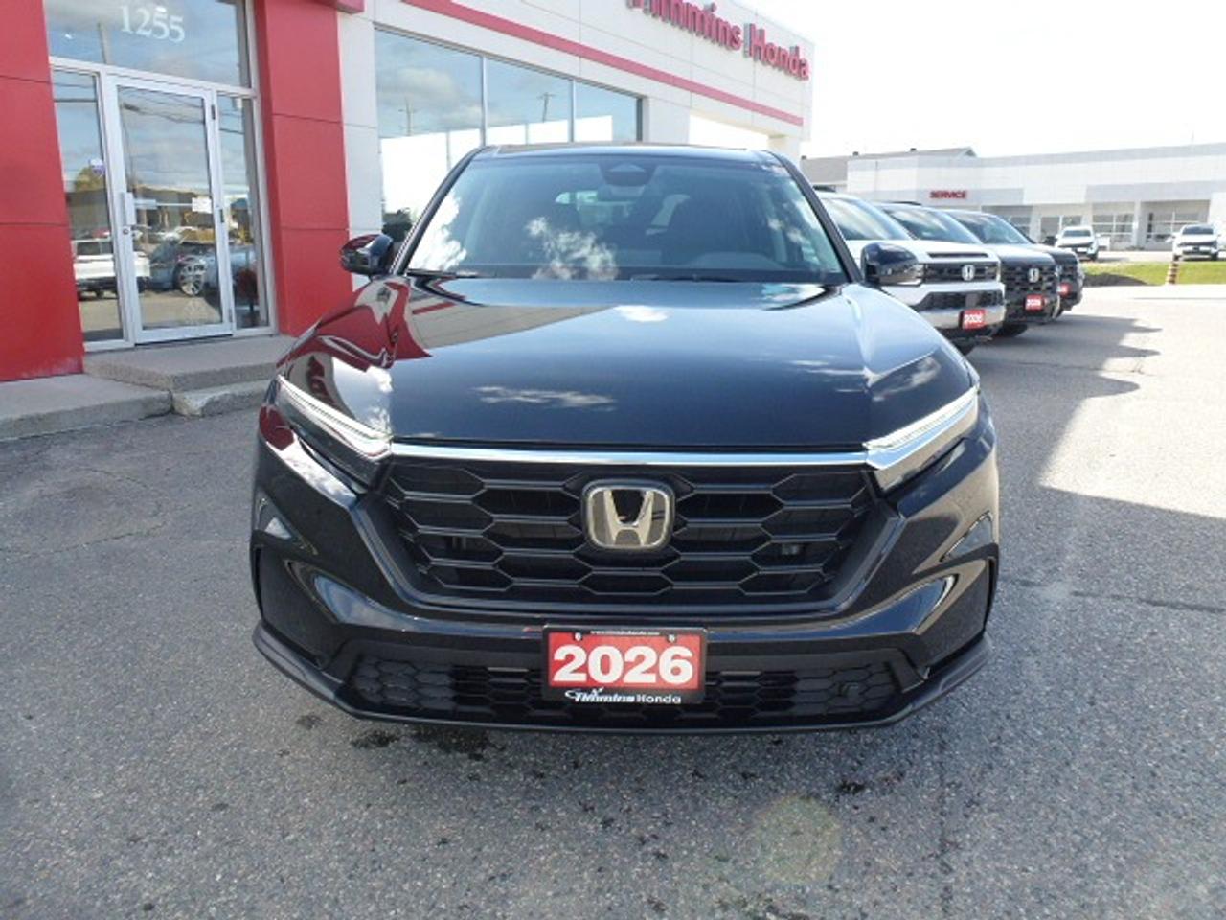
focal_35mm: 24
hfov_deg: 71.6
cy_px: 460
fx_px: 850
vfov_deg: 56.8
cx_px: 613
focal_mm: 4.3
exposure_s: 1/200
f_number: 4
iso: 160
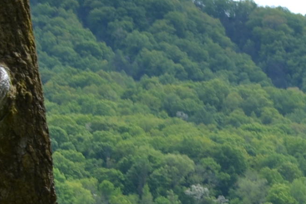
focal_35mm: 165
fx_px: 1402
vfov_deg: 8.0
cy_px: 384
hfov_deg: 11.4
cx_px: 592
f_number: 7.1
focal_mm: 24
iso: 100
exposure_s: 1/200
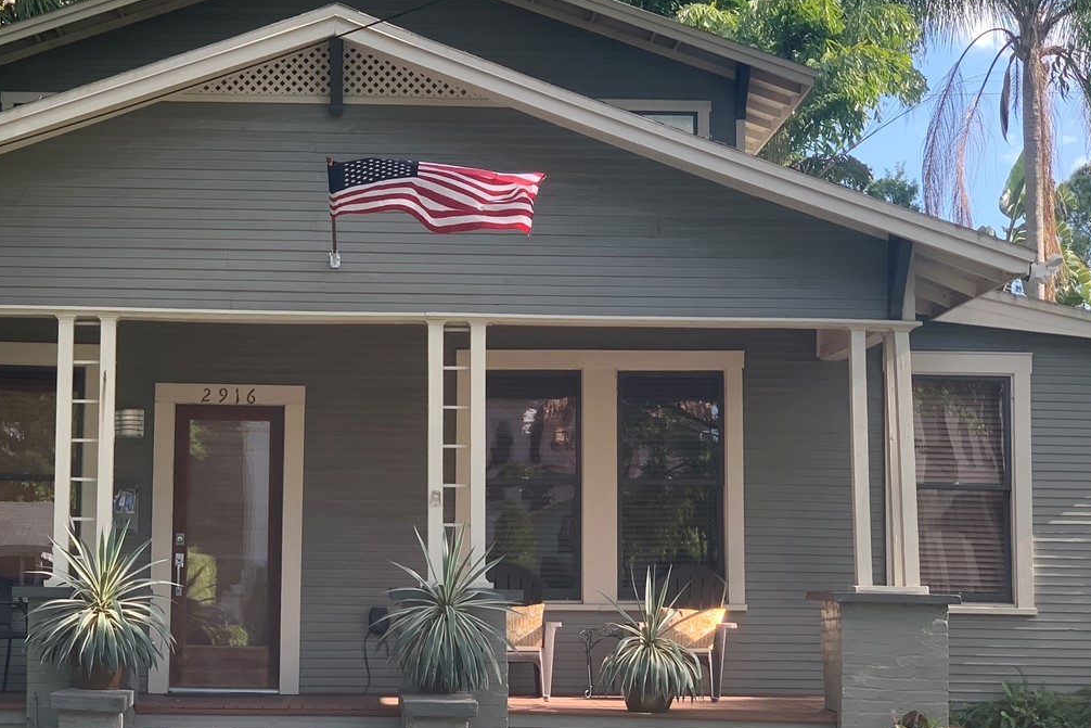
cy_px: 318
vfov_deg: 15.9
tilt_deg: +6.5
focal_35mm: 86
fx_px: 2606
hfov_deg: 23.6
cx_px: 377
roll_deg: -1.3
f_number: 2.4
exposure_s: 1/122
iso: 16
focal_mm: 6
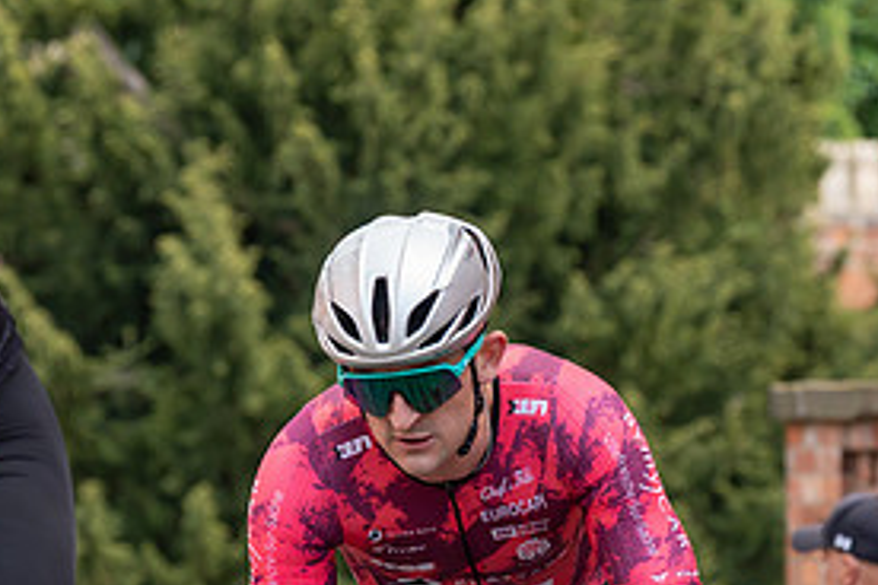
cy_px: 233
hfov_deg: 6.2
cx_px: 469
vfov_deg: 4.1
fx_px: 8170
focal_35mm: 335
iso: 1000
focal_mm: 115
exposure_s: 1/1000
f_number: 5
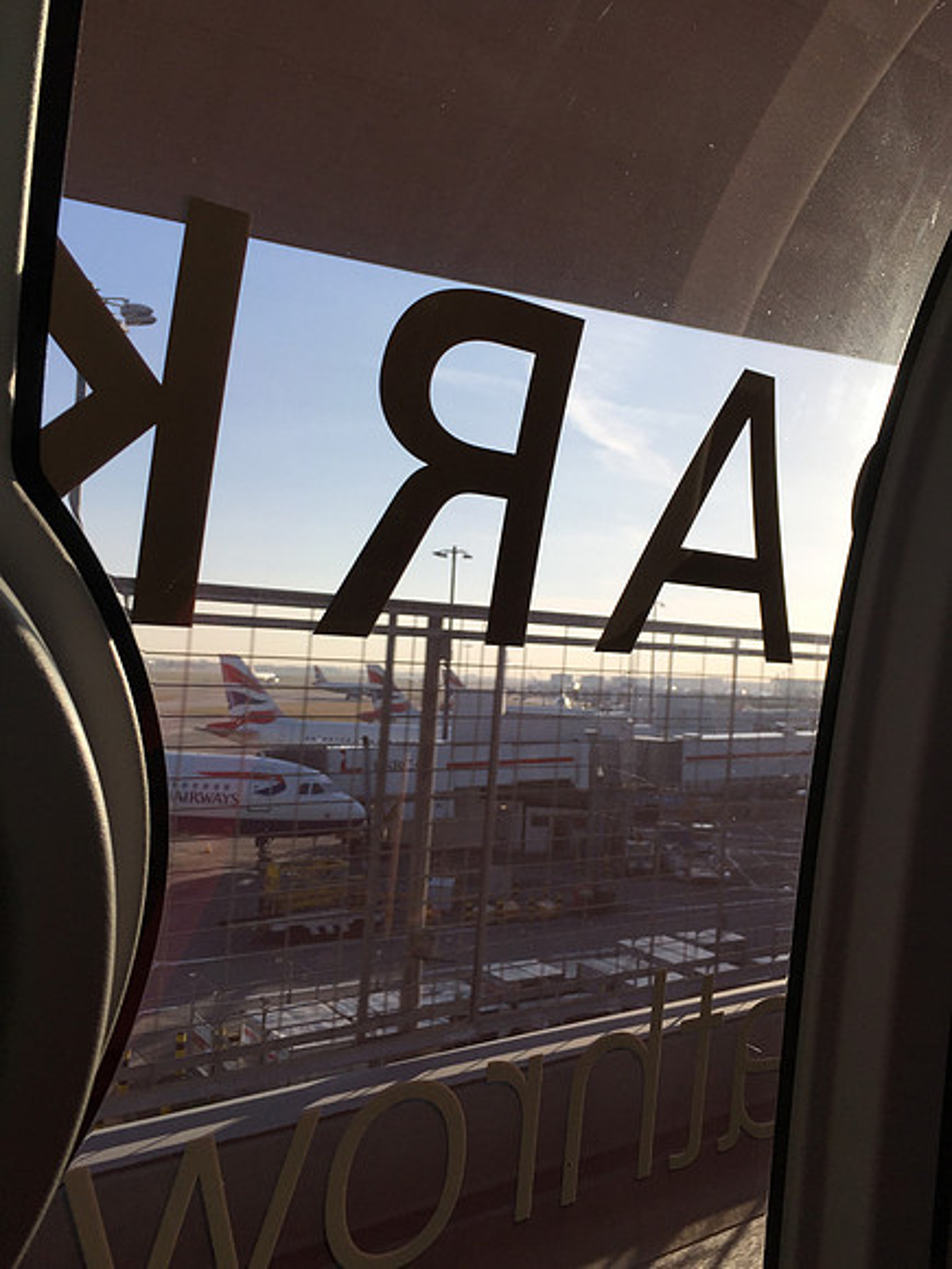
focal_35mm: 29
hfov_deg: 48.2
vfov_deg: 61.7
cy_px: 634
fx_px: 1063
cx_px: 476
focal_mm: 4.15
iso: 32
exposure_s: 1/694
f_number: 2.2
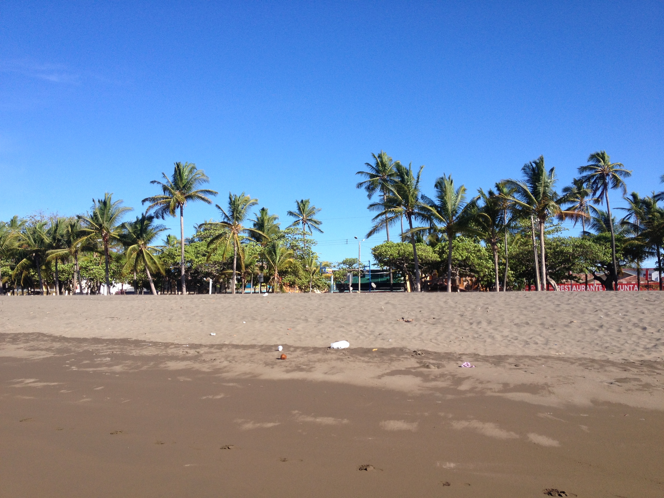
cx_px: 332
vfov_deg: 40.7
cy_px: 249
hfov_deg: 52.6
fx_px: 671
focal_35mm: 35
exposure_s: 1/1416
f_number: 2.4
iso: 50
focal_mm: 4.28
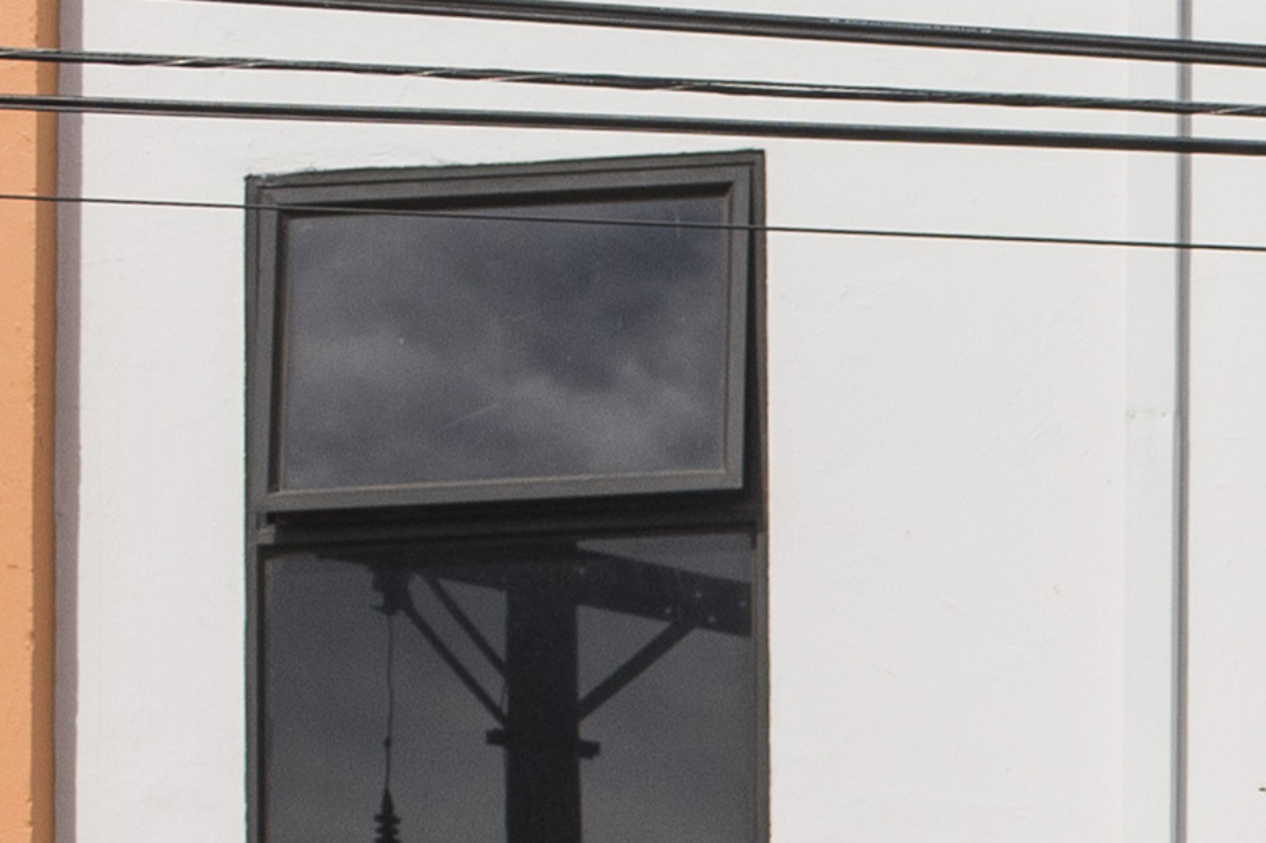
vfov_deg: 4.2
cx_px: 3629
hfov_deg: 6.0
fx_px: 11212
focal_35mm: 319
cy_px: 2392
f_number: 5.6
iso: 320
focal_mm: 50
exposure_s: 1/4000
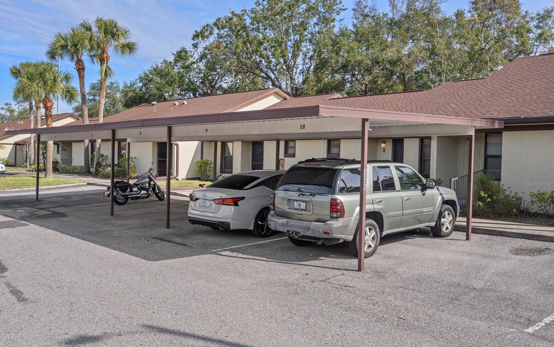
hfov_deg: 54.0
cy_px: 183
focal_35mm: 36
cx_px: 276
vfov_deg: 35.3
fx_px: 544
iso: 320
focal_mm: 35
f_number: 8
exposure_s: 1/125
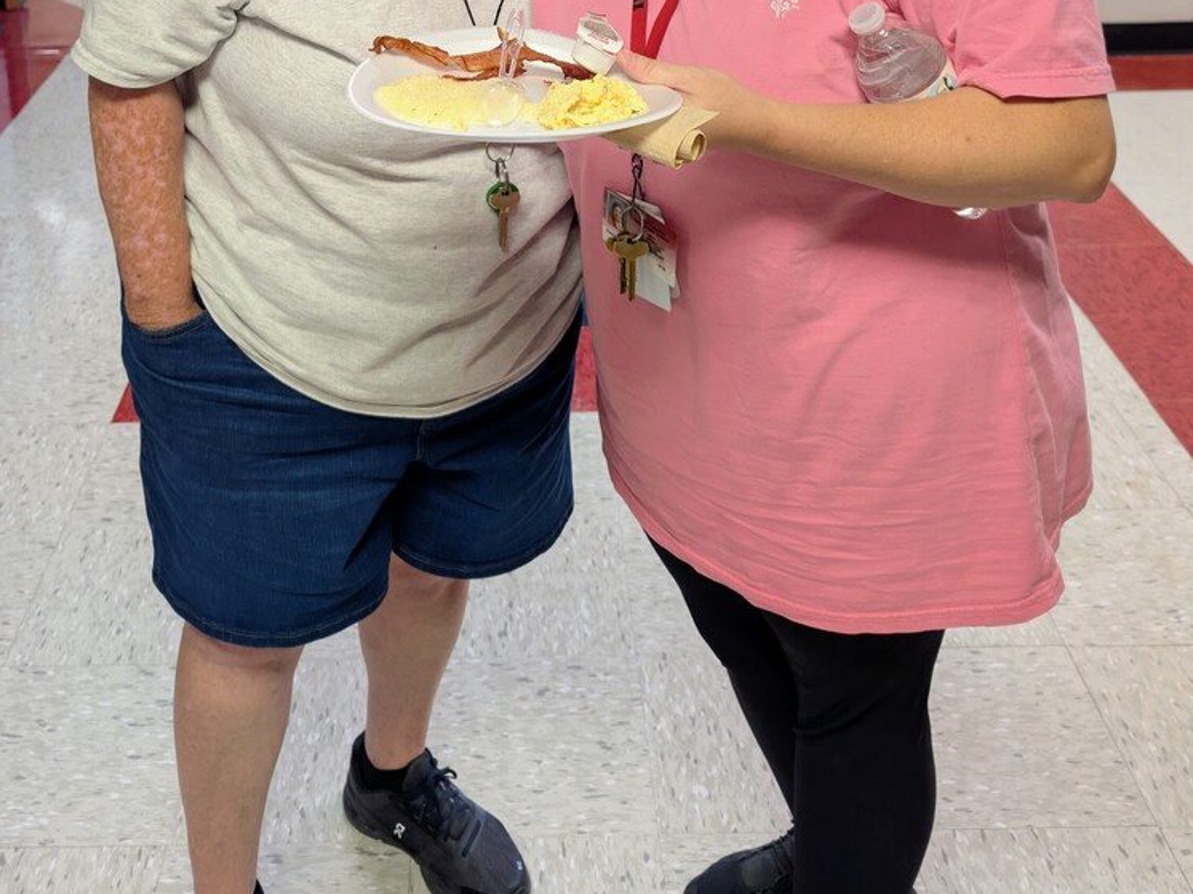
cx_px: 602
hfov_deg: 55.4
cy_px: 155
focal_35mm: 33
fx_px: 1137
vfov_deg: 40.8
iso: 267
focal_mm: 6.9
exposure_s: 1/120
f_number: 1.68
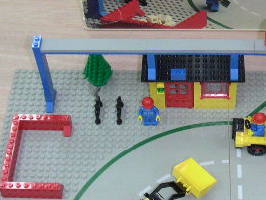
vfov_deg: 16.7
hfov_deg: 21.7
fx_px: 677
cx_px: 239
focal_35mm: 88
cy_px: 40
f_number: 2.8
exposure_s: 1/50
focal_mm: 5.7
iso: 160
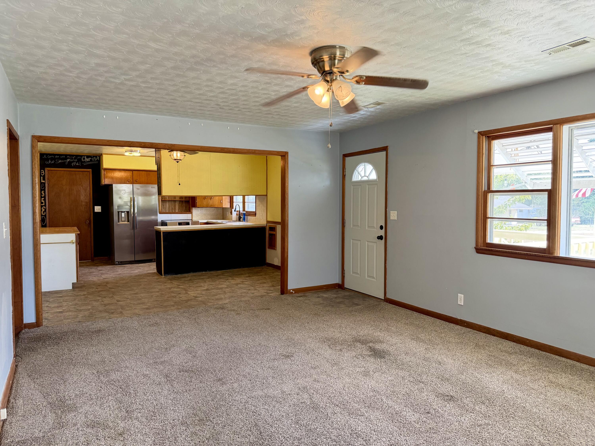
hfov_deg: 71.6
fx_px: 413
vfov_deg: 56.8
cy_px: 223
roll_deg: +0.9
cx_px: 298
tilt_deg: -2.6
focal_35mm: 24
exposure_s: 1/120
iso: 320
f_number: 1.78
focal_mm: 6.76
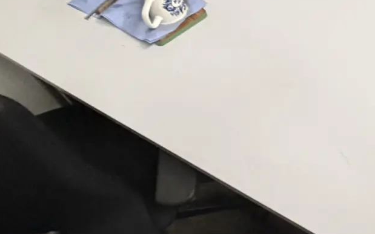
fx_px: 470
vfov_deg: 27.3
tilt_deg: -44.4
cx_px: 405
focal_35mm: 46
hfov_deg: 37.1
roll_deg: +2.0
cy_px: 39
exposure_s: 1/75
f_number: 2.2
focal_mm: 2.22
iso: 320
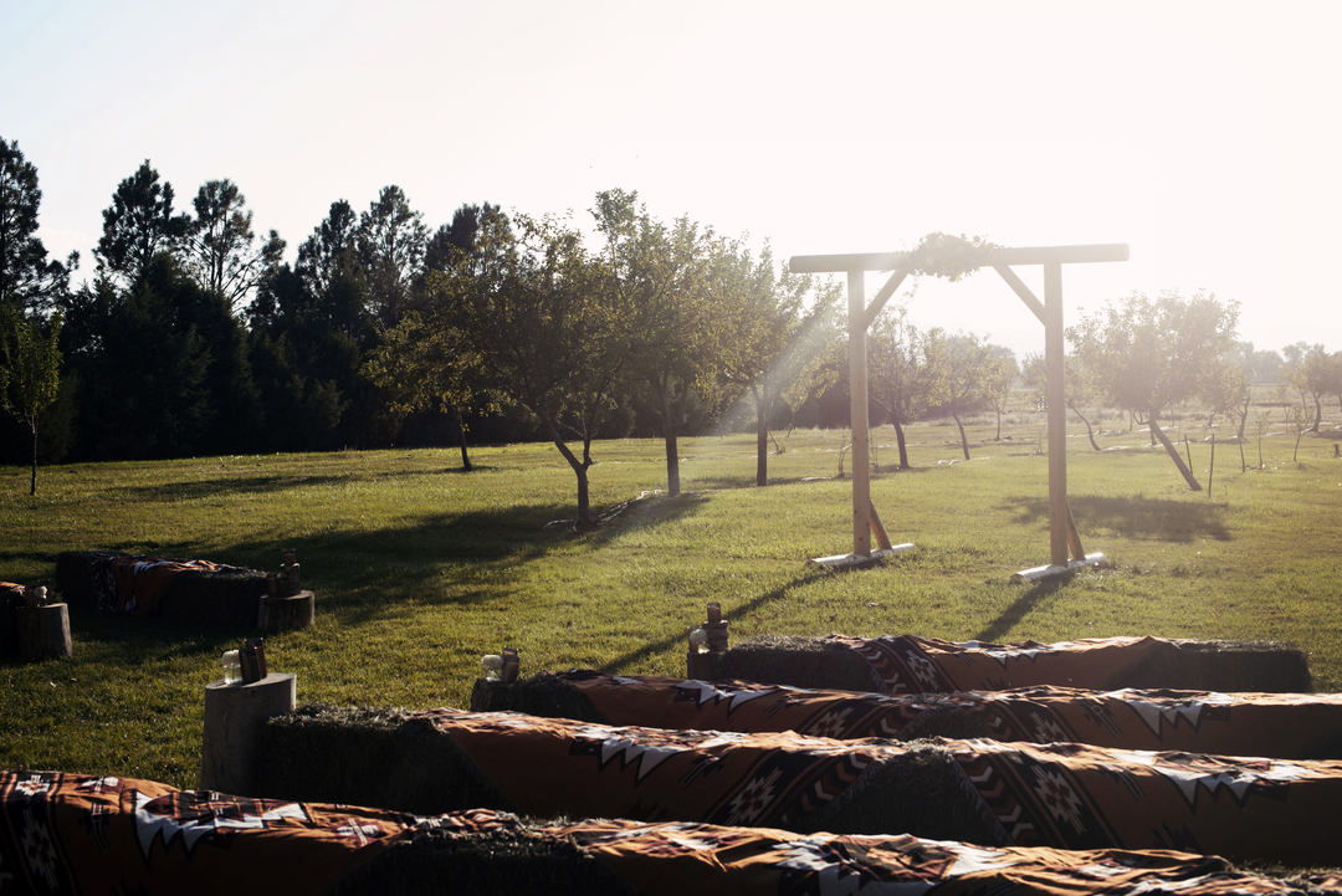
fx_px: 1865
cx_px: 671
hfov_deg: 39.6
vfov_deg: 27.0
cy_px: 448
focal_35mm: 50
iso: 160
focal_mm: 50
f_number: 8
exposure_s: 1/250
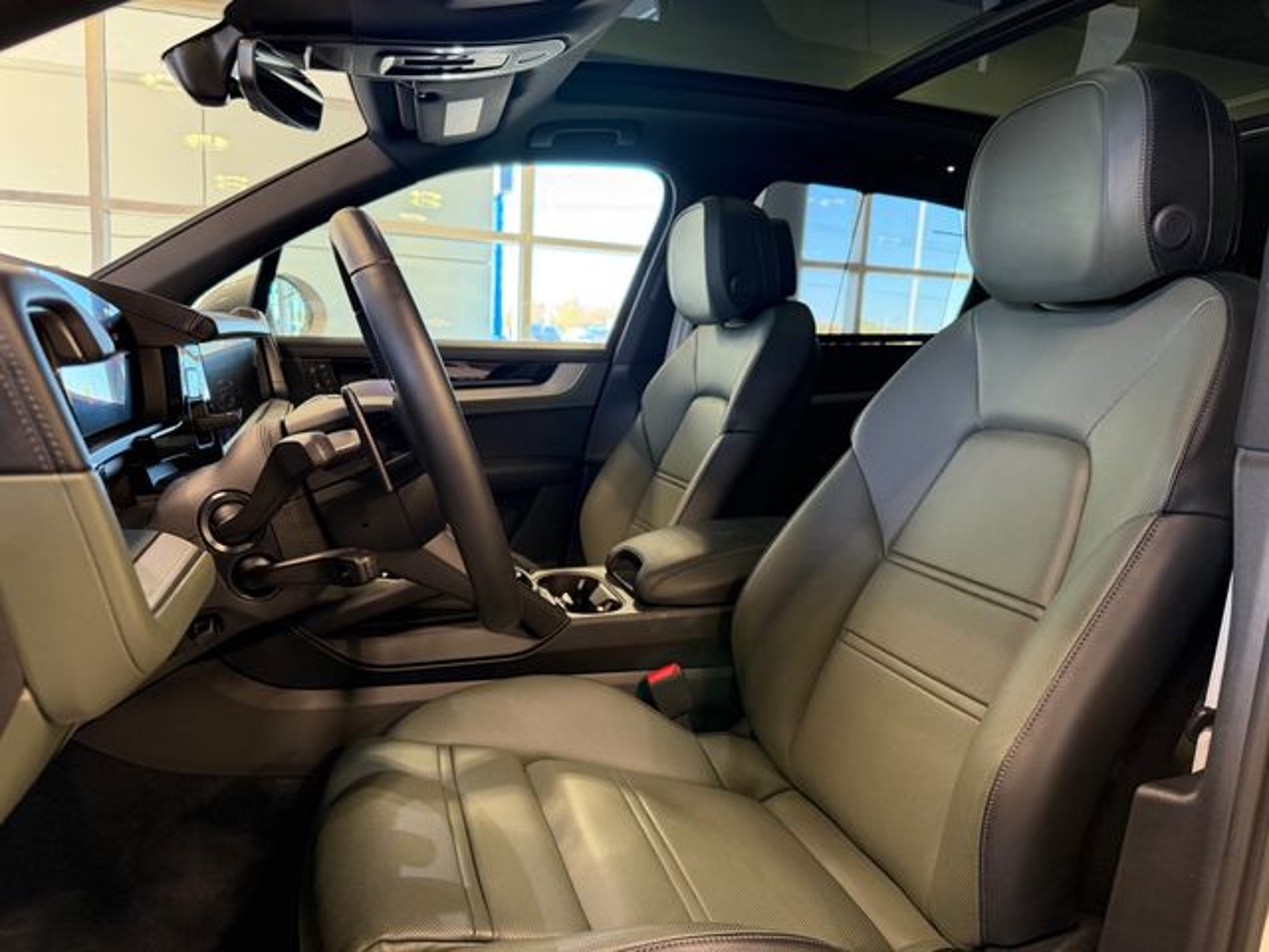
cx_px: 634
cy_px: 476
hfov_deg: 71.6
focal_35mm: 24
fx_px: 880
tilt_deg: -8.5
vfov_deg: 56.8
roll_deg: -3.2
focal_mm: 6.76
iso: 320
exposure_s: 1/60
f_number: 1.78
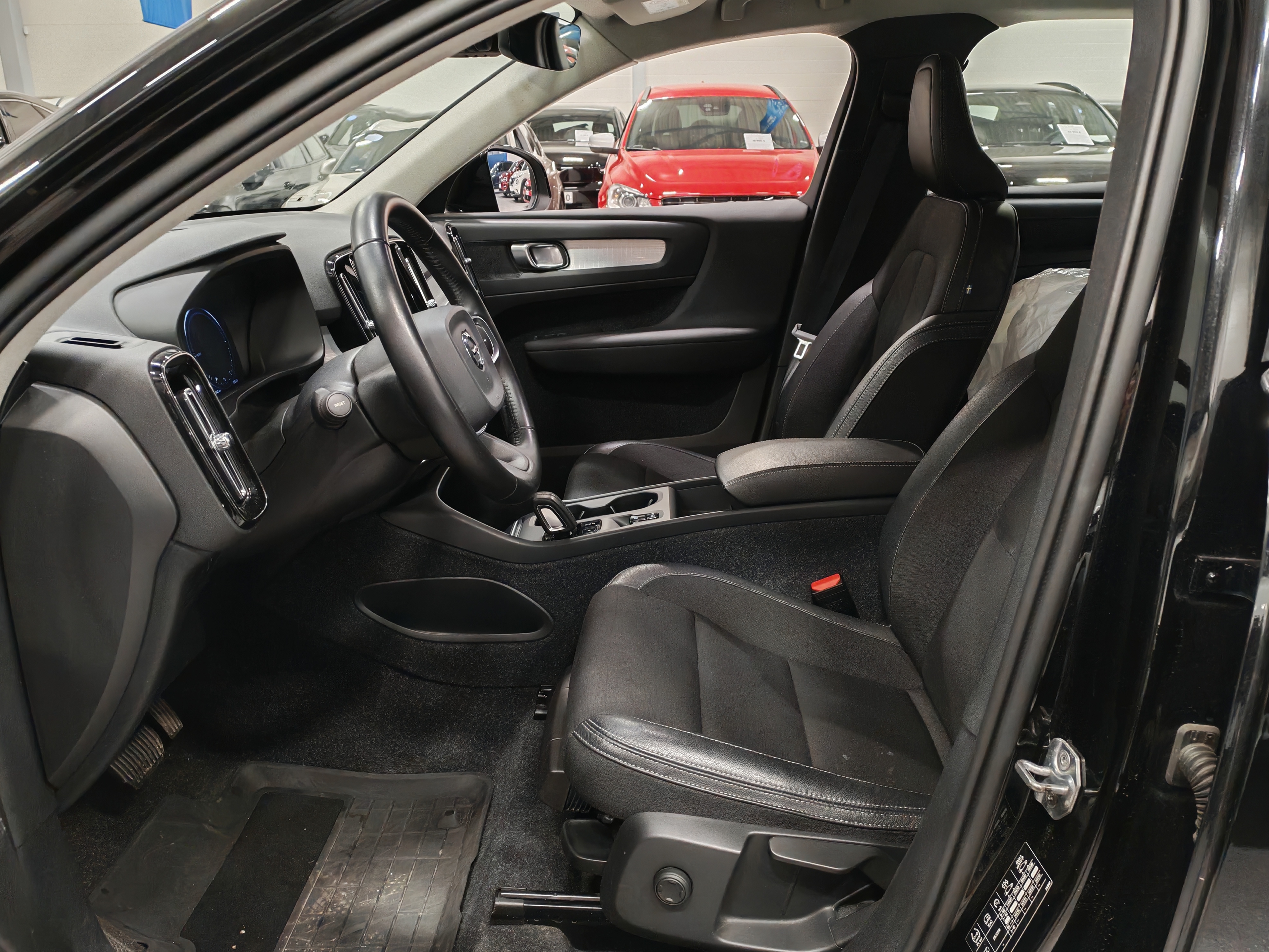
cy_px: 476
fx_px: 1063
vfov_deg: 48.2
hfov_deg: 61.7
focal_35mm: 29
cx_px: 634
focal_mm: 6.12
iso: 1250
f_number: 1.9
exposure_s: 1/100
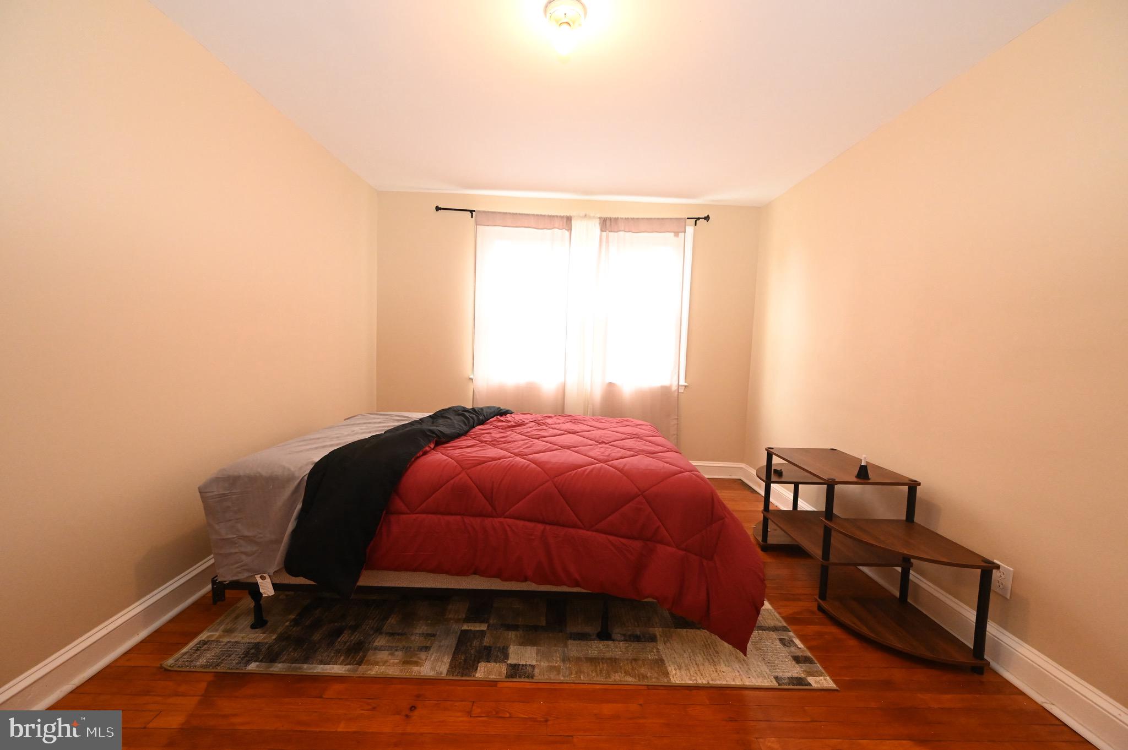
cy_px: 375
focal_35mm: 14
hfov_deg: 104.3
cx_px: 564
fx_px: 438
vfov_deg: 81.1
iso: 5000
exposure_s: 1/125
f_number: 7.1
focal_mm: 14
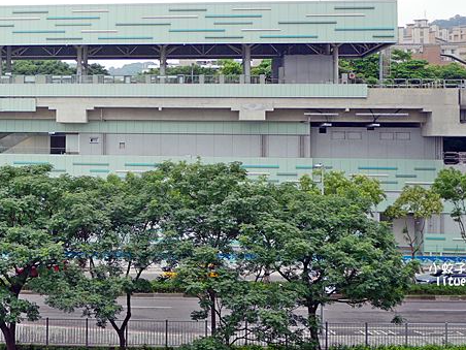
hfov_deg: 29.7
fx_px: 835
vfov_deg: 23.5
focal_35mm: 62
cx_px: 36
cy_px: 103
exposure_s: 1/500
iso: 200
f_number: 2.5
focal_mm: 14
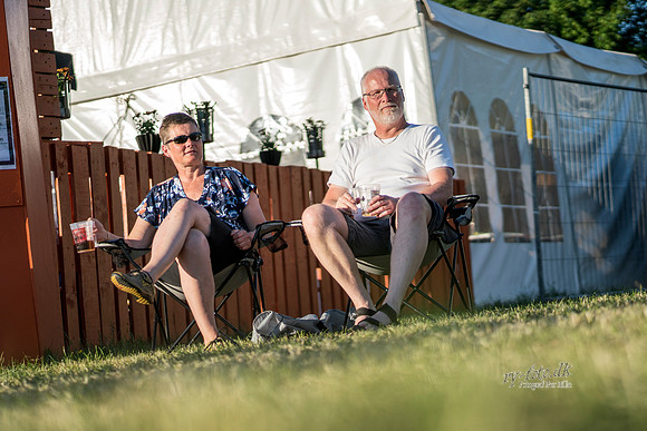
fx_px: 1869
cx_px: 286
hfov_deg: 19.6
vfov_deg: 13.2
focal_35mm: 104
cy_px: 224
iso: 320
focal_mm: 85
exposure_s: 1/8000
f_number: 1.8
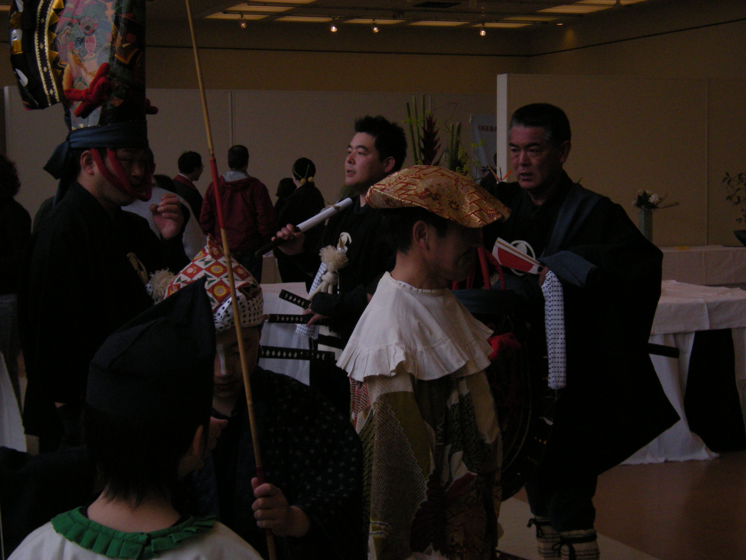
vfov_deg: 21.3
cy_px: 280
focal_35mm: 69
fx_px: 1487
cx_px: 373
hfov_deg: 28.2
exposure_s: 1/450
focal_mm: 11.5
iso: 247
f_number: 4.4
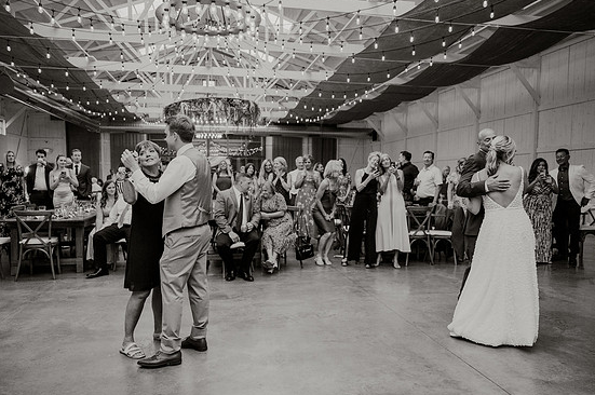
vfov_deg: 49.4
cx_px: 293
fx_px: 429
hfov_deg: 69.5
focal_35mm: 26
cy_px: 208
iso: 640
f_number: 2.8
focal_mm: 24
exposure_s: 1/200
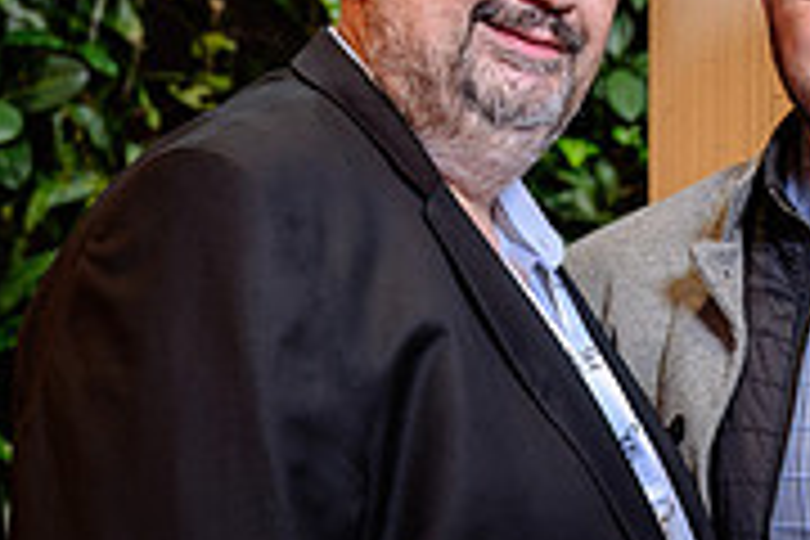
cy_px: 502
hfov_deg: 17.1
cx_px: 891
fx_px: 2610
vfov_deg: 11.7
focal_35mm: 116
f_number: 3.5
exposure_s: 1/100
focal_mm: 36
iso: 1000
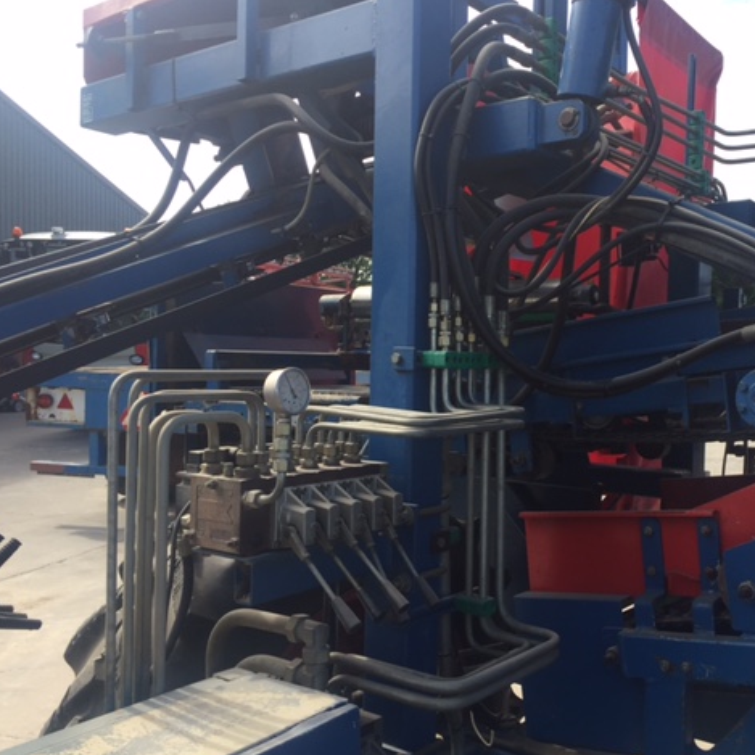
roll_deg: -1.5
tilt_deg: -2.1
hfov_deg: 46.5
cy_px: 383
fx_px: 864
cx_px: 501
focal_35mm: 35
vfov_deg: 47.2
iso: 32
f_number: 2.2
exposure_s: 1/732
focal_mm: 4.15
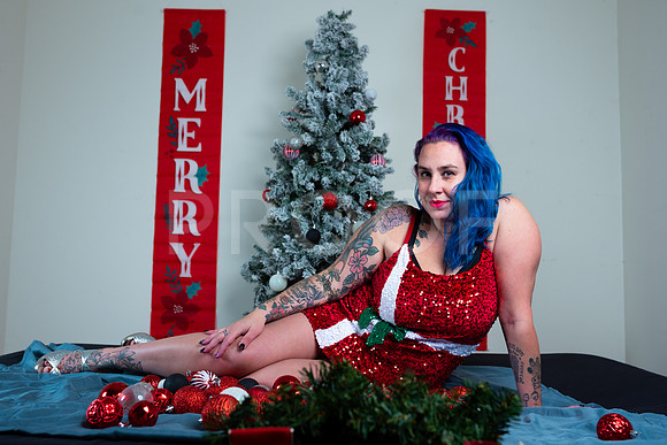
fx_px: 649
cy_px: 222
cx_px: 334
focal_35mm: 35
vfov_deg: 37.9
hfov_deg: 54.4
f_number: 5
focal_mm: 35
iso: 400
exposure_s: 1/640
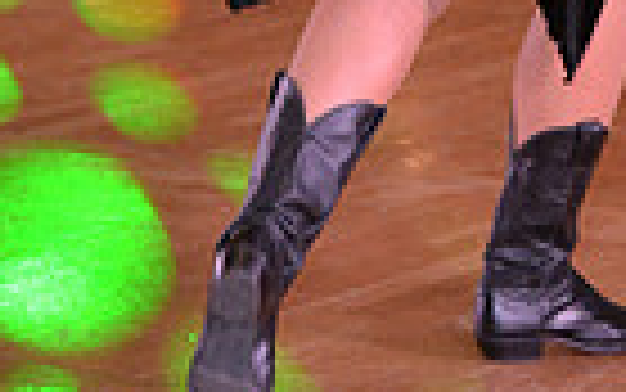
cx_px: 858
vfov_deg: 3.6
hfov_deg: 5.8
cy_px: -469
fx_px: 6178
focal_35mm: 362
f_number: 6.3
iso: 2000
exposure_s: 1/250
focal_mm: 85
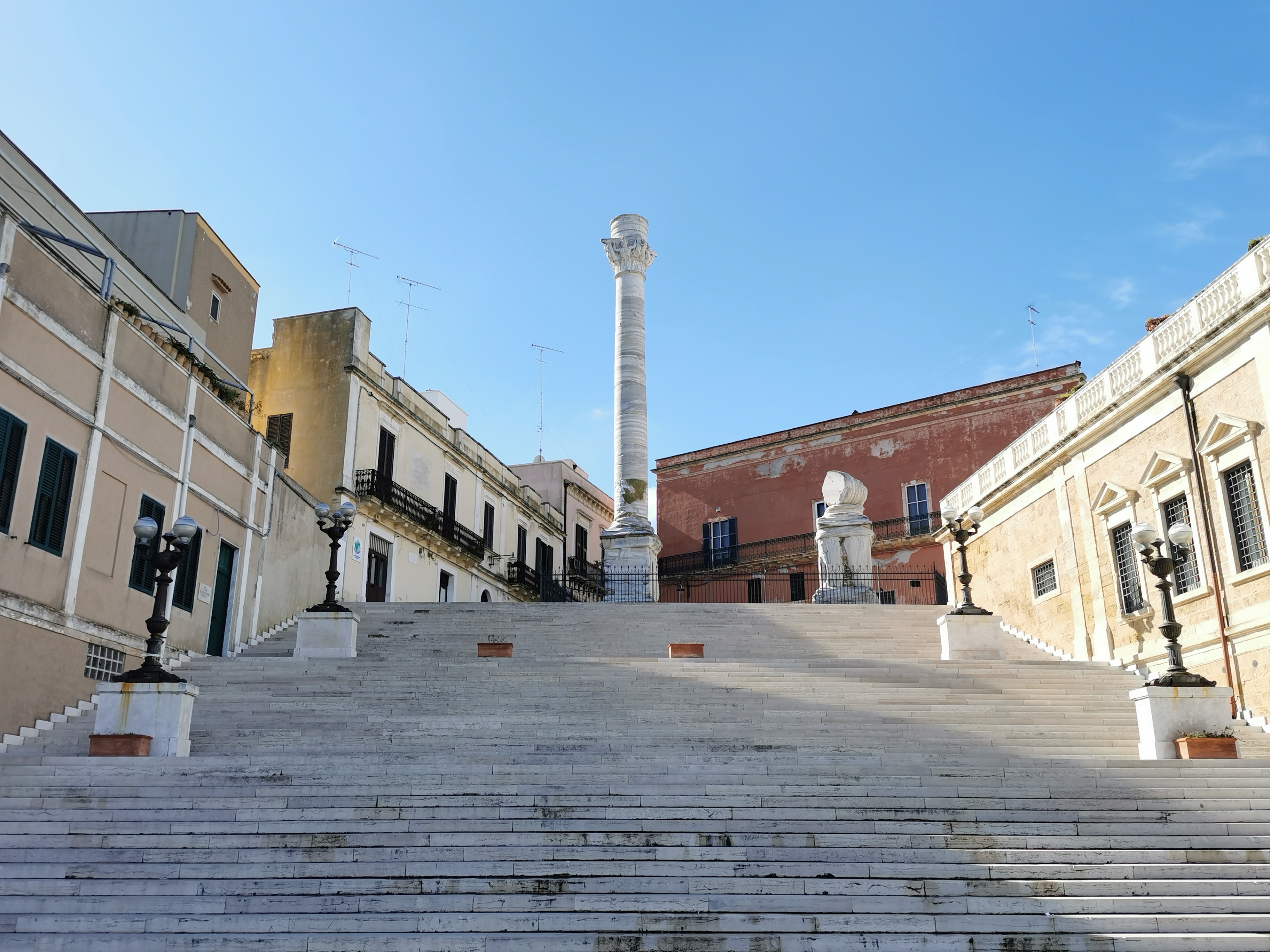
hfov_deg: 61.7
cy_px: 476
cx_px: 635
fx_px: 1064
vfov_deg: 48.2
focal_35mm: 29
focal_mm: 5.56
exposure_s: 1/2538
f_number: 1.6
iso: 50
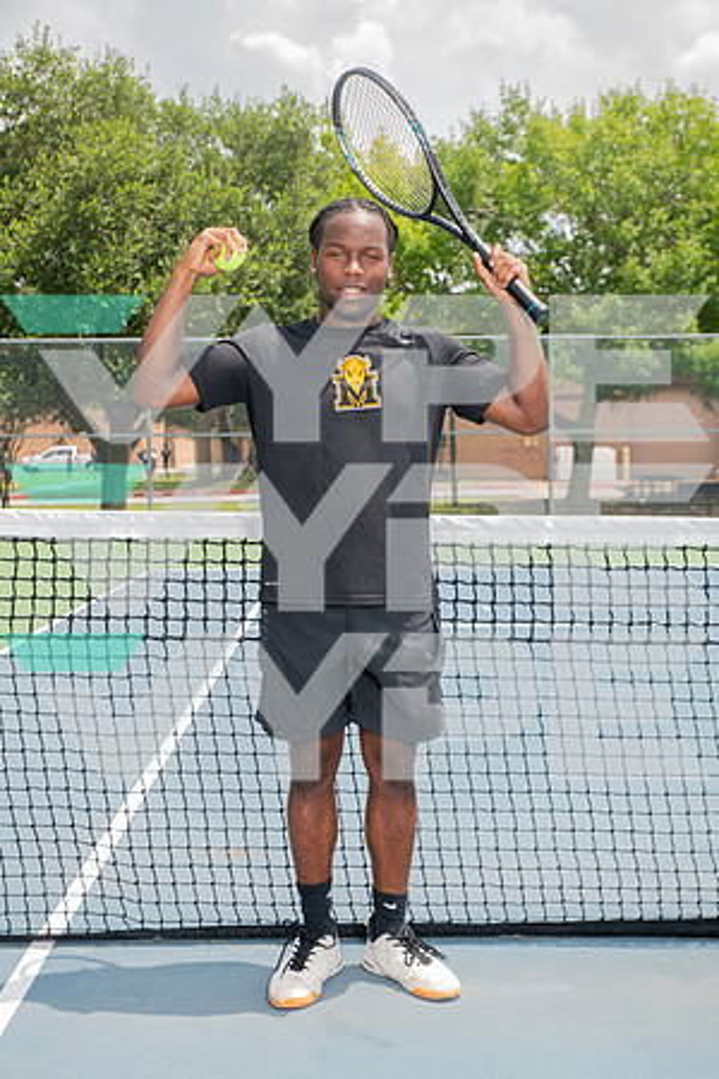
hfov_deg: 28.1
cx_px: 360
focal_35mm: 48
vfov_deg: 41.1
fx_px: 1438
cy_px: 540
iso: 100
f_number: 6.3
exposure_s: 1/250
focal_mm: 48
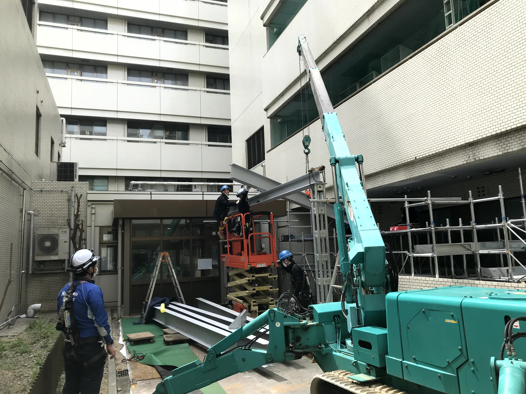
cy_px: 197
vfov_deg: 49.8
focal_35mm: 28
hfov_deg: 63.4
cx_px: 263
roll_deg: +0.7
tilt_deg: +6.5
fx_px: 426
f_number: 1.8
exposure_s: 1/825
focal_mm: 3.99
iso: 20
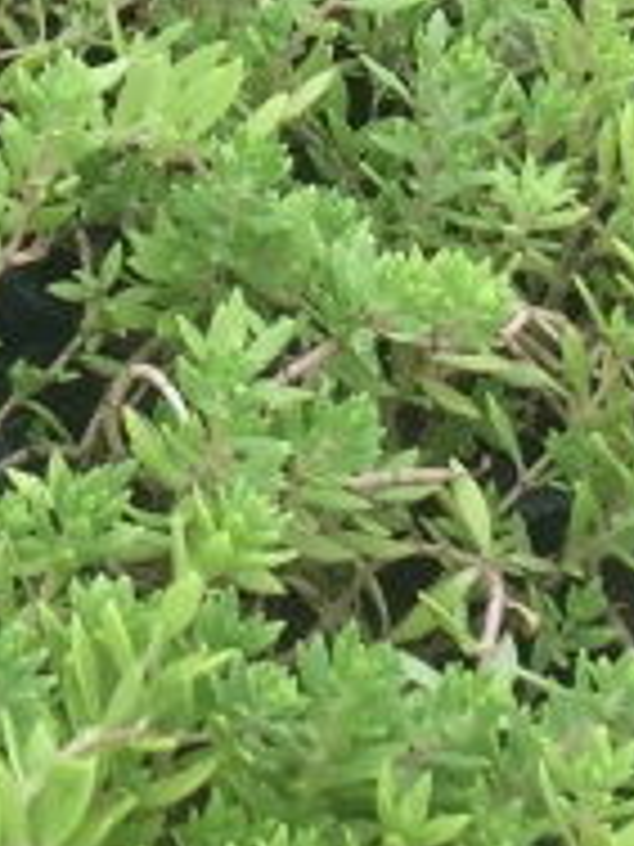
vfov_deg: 11.4
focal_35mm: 165
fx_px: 4029
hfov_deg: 8.8
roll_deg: -4.5
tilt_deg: -34.1
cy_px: -520
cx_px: -234
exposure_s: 1/403
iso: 32
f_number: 2.2
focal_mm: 4.15
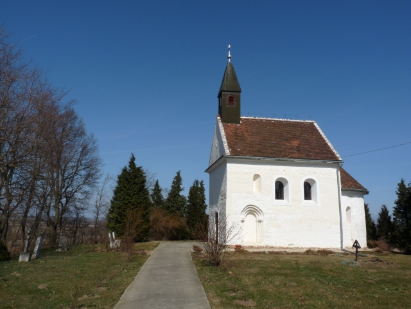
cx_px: 206
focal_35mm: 27
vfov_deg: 51.4
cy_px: 154
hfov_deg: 65.3
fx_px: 321
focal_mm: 4.8
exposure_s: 1/400
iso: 100
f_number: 8
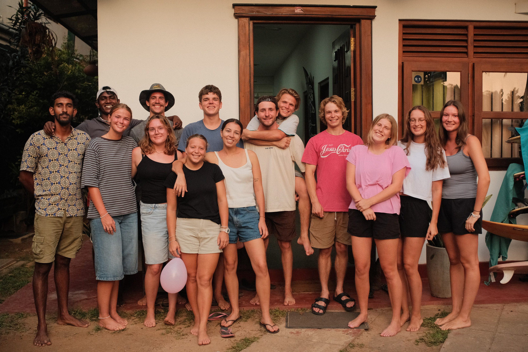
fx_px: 557
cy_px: 176
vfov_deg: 35.1
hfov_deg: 50.7
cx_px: 264
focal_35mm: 38
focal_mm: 25
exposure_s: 1/500
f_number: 2.5
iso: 1600
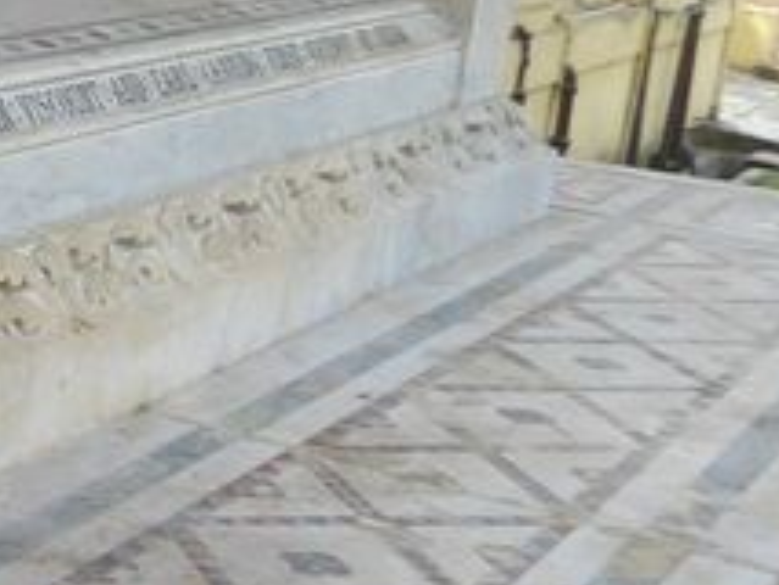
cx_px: -417
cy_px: 325
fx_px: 2027
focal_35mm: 90
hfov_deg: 18.9
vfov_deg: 16.4
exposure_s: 1/100
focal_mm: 4.3
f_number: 3.3
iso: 80
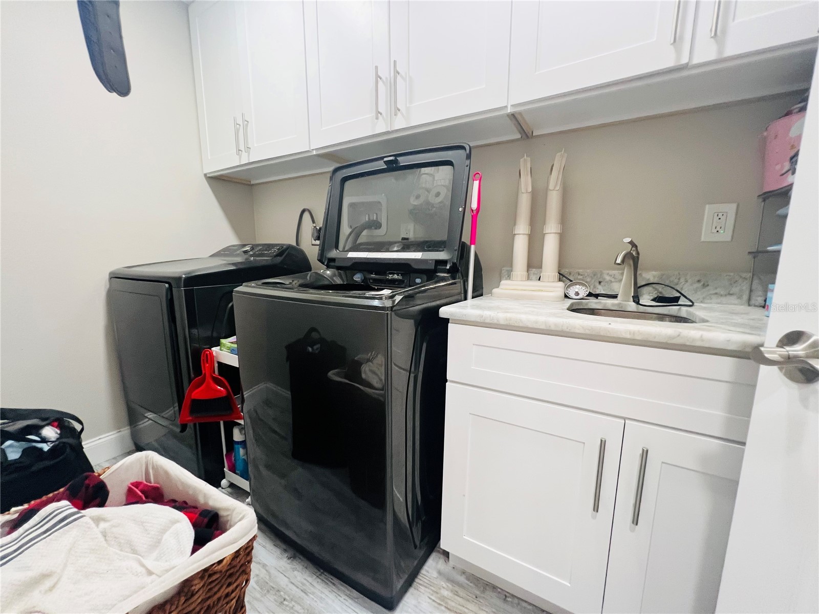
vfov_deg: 89.9
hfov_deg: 106.2
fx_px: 308
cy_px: 307
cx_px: 410
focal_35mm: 13
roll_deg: -0.2
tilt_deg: -9.4
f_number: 1.8
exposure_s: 1/60
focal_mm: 1.57
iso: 320
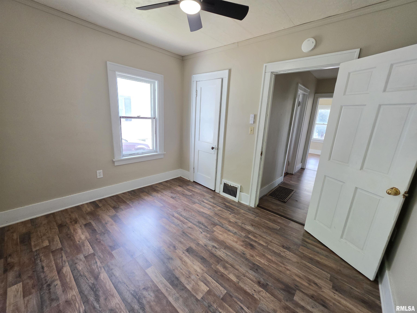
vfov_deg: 89.9
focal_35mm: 13
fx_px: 157
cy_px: 156
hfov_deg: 106.2
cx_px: 208
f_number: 1.9
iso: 200
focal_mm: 2.2
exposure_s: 1/120
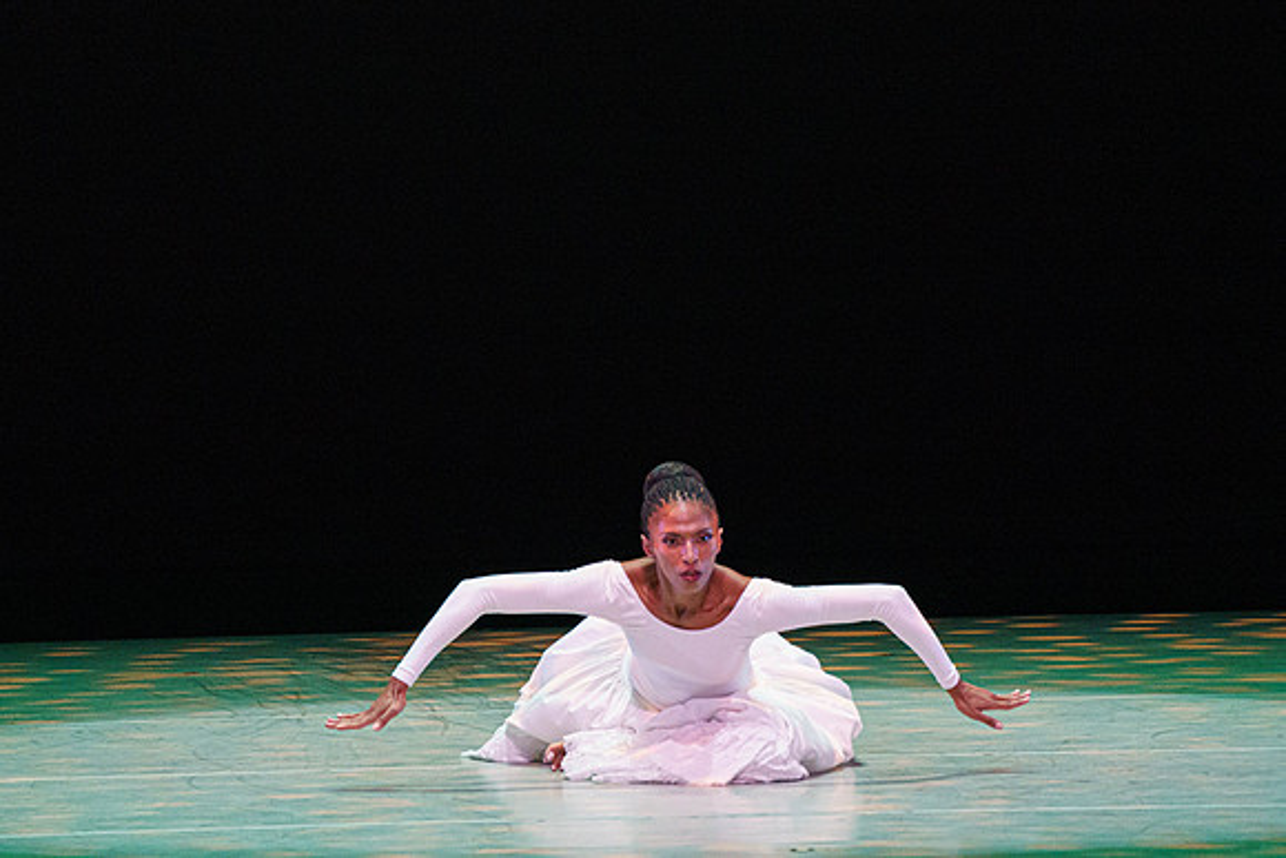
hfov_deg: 4.3
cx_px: 633
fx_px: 17226
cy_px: 364
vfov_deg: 2.9
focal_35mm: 482
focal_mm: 361
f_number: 6.3
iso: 5000
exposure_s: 1/400
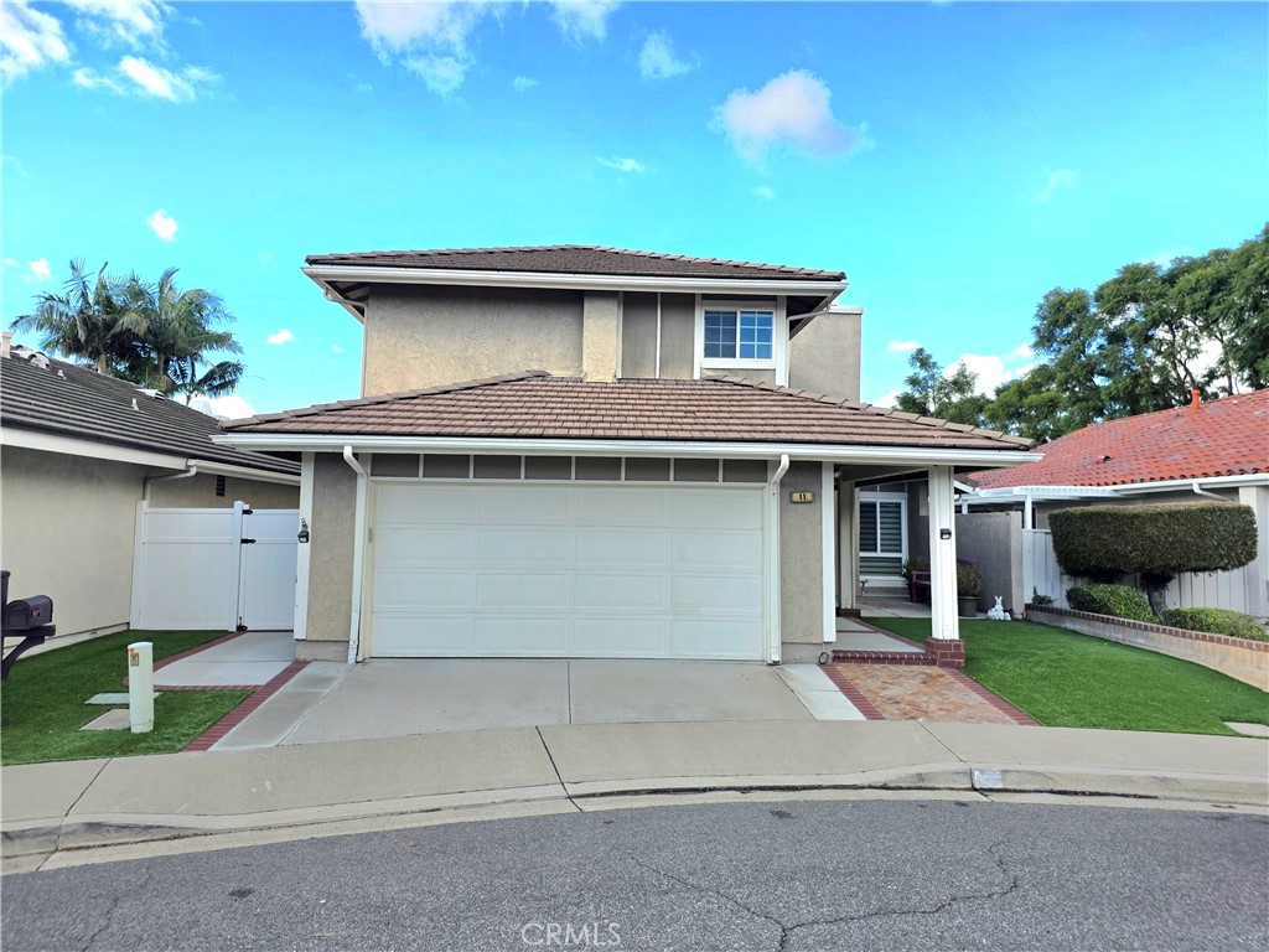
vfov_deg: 58.9
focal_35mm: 23
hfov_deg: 73.9
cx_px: 634
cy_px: 476
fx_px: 843
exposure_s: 1/3333
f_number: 1.7
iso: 80
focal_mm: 6.25
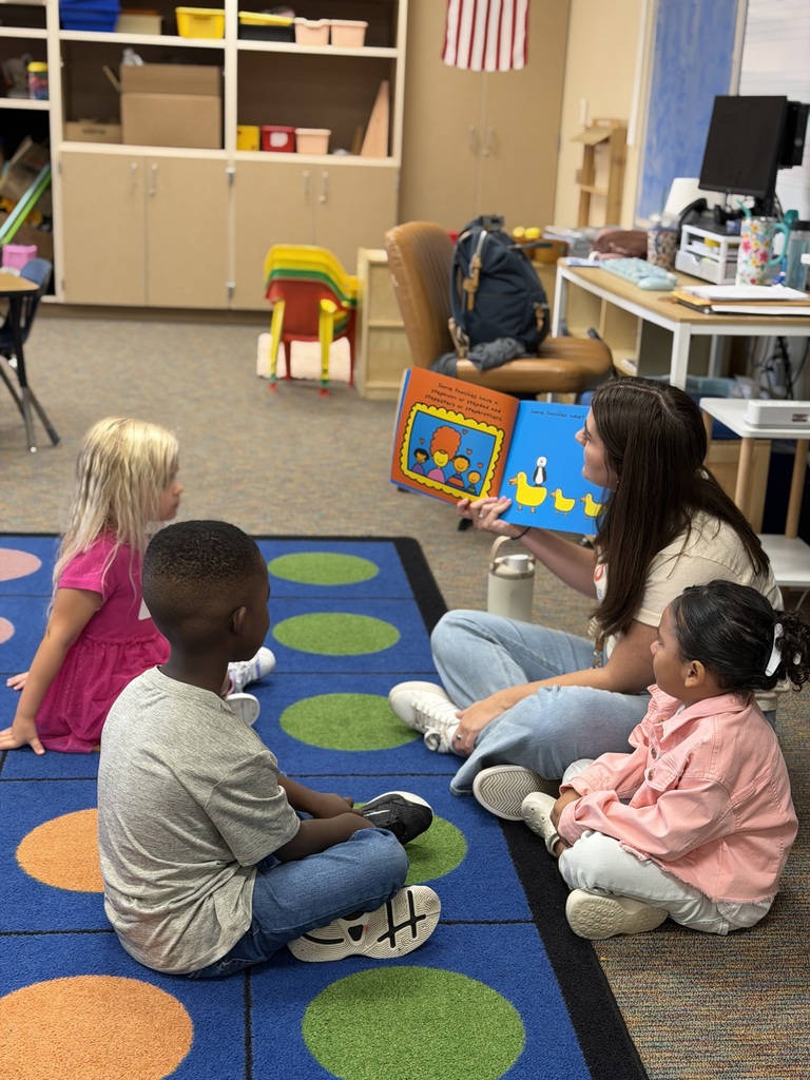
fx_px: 1498
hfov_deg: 30.3
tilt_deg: -16.7
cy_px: 540
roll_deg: -2.7
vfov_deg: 39.7
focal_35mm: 48
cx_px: 405
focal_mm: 6.76
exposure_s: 1/60
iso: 125
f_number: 1.78
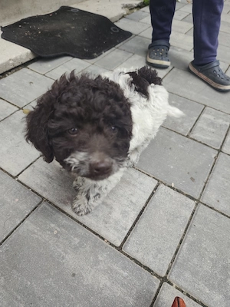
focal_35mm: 23
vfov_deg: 73.9
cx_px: 115
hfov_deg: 58.9
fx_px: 204
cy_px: 154
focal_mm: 6.19
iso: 50
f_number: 1.65
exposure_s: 1/324
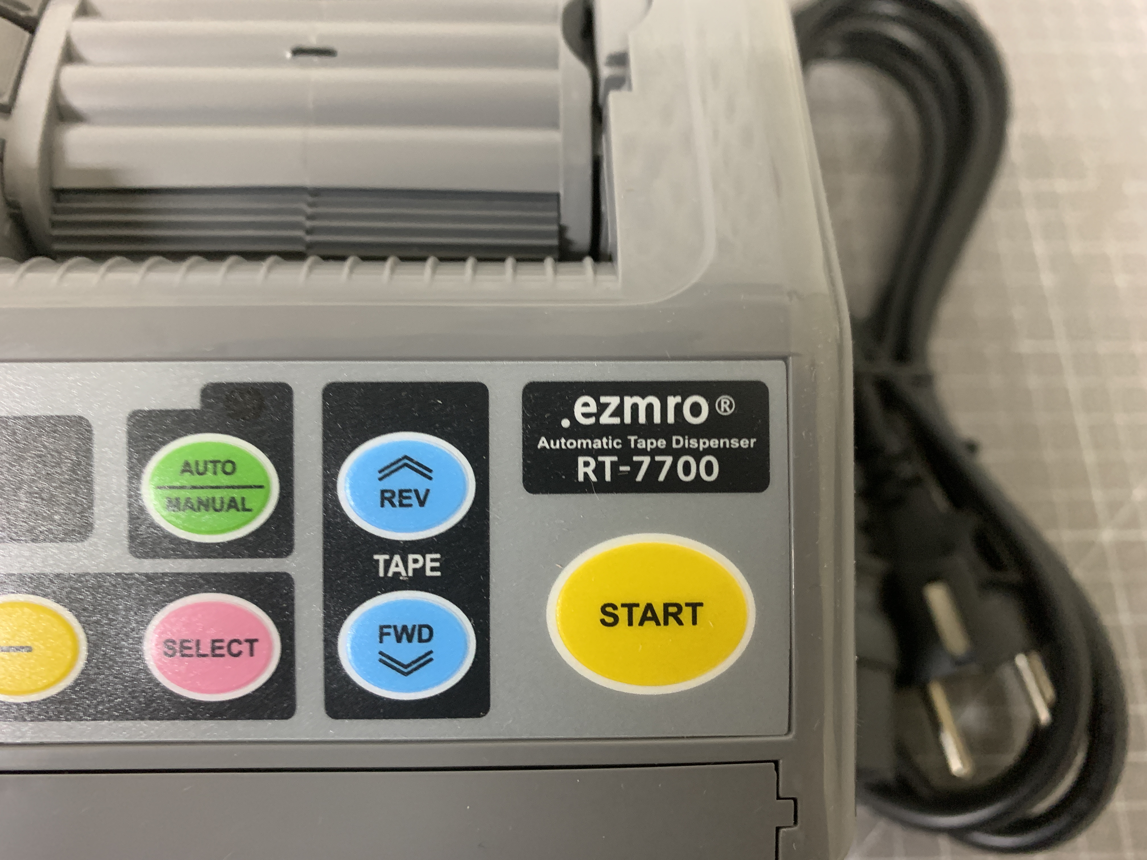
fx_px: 862
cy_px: 430
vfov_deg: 53.1
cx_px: 574
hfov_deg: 67.3
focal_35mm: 26
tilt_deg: -69.7
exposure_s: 1/30
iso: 400
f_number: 1.8
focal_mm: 4.25
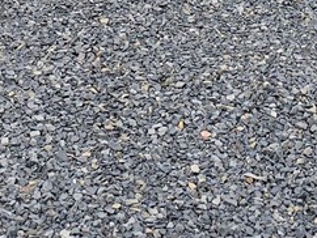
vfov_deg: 8.6
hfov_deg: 12.9
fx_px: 1393
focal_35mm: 152
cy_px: -400
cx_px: 71
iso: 12
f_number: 1.7
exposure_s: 1/633
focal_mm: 6.3
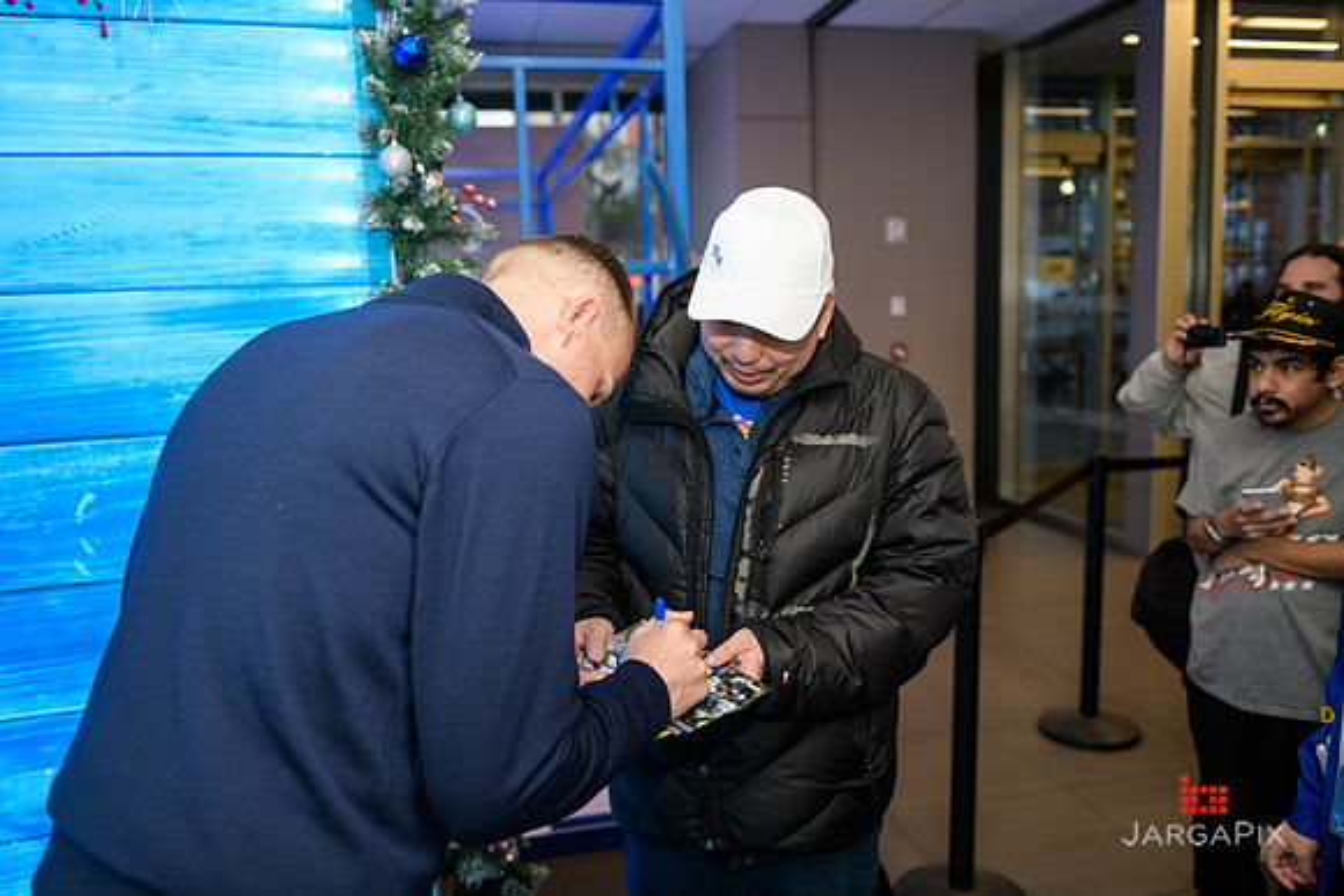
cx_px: 672
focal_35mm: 28
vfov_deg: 46.4
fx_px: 1046
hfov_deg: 65.5
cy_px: 448
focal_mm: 28
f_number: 3.2
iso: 400
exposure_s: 1/125
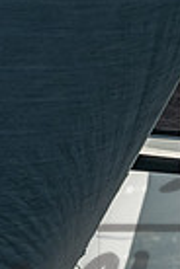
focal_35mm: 1343
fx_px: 10072
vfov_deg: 1.5
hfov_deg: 1.0
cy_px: 108
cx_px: 134
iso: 320
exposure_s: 1/640
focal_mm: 200
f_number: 6.3
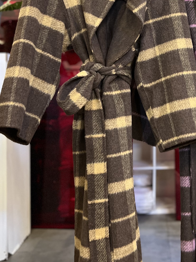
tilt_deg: +1.2
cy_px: 86
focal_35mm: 53
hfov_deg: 26.9
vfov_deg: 35.8
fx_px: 400
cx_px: 164
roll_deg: +2.0
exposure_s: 1/33
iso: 400
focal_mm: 5.7
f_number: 1.5
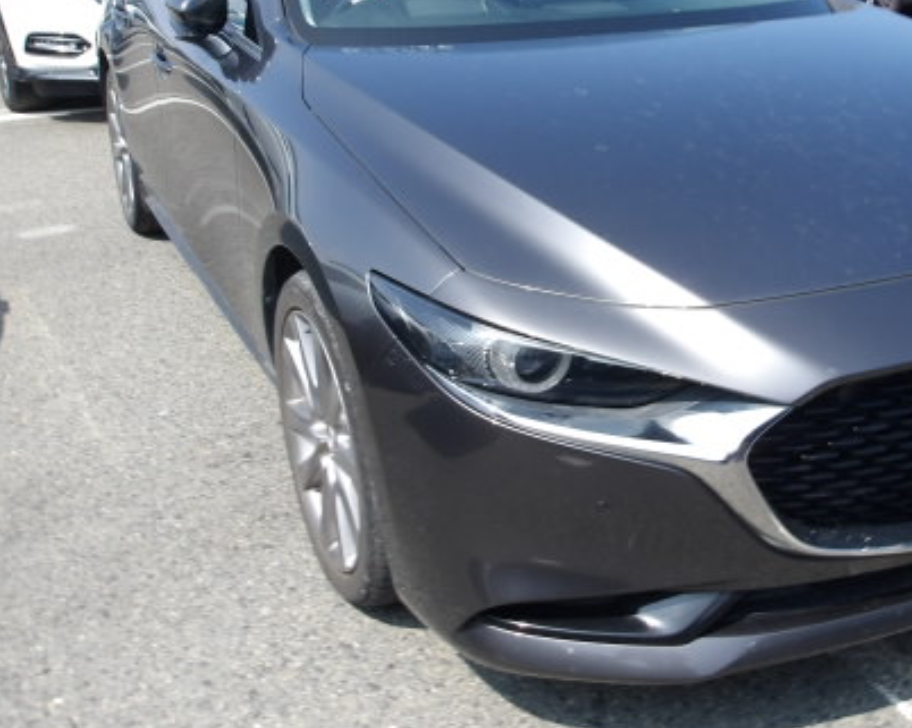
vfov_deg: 35.4
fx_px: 1133
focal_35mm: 42
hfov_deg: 42.9
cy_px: 261
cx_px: 647
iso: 100
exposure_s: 1/60
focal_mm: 4.9
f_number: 10.4
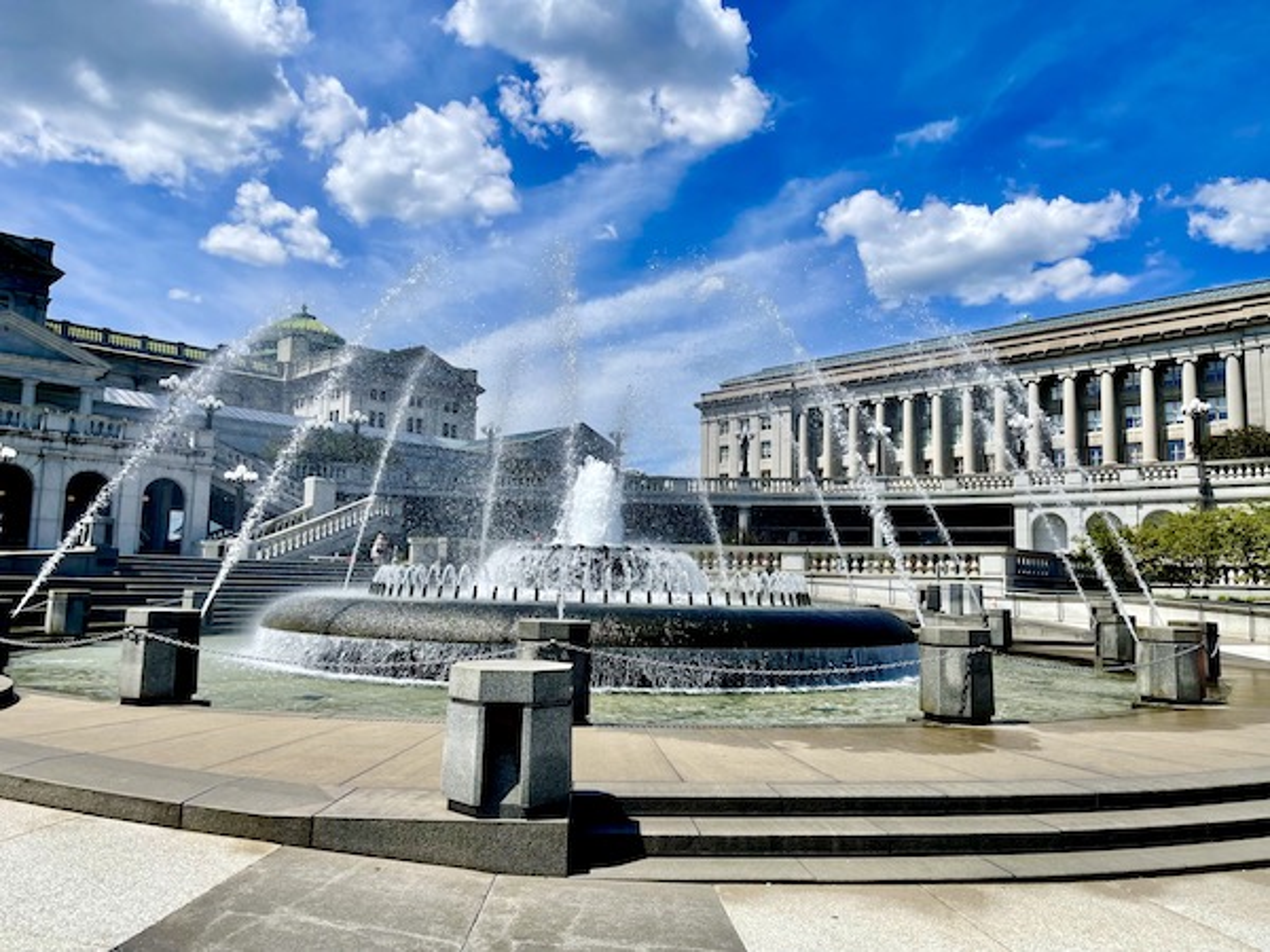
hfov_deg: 67.3
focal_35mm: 26
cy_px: 476
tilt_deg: +5.9
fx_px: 954
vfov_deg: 53.1
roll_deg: -1.6
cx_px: 635
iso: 32
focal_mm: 5.1
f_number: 1.6
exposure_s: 1/5376
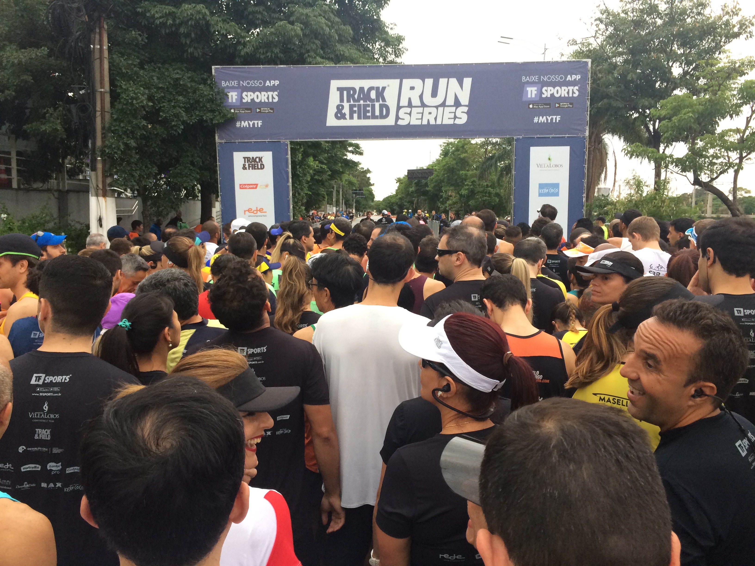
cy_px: 283
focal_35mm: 29
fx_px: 633
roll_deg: -1.0
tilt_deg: -7.0
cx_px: 378
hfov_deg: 61.7
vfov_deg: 48.2
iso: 40
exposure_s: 1/30
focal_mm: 4.15
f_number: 2.2
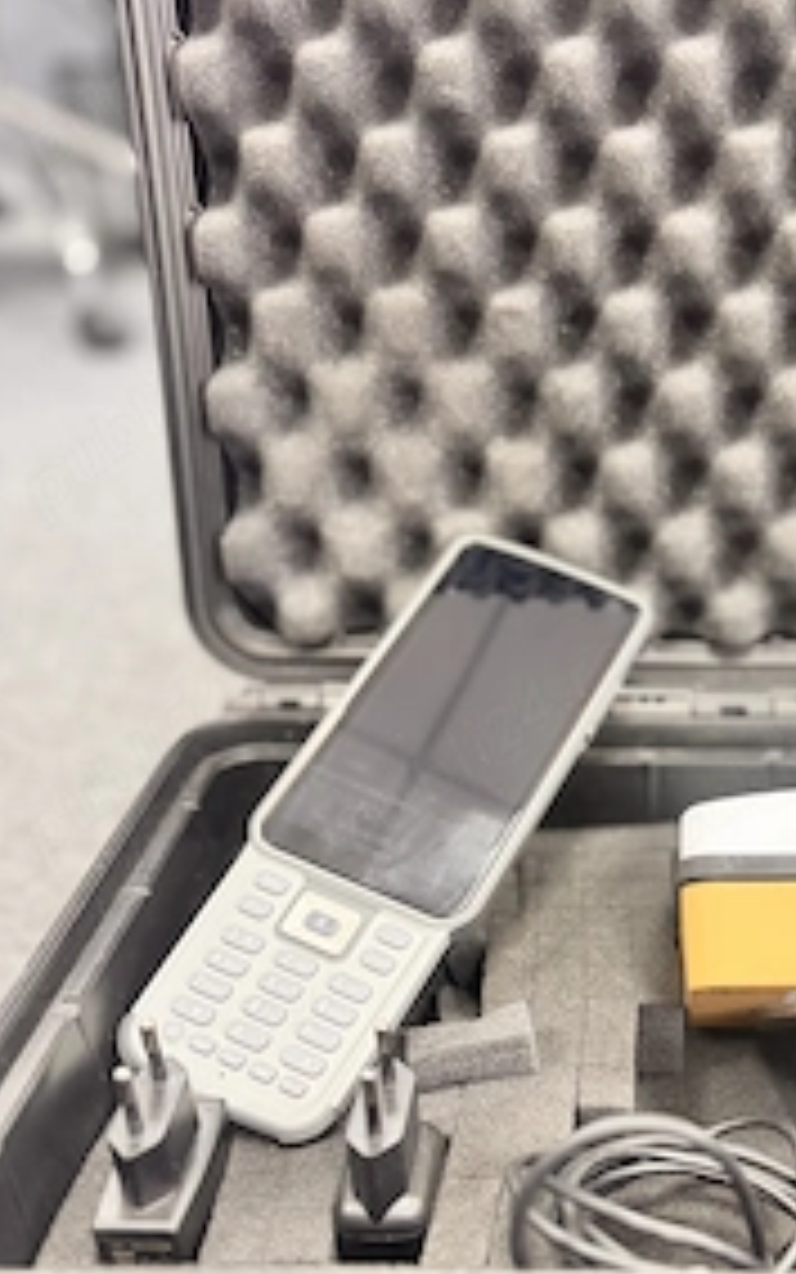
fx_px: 1249
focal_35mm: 36
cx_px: 643
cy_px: 819
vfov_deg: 53.2
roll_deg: -0.5
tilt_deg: -30.5
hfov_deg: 34.2
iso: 640
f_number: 1.78
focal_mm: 6.76
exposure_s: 1/50
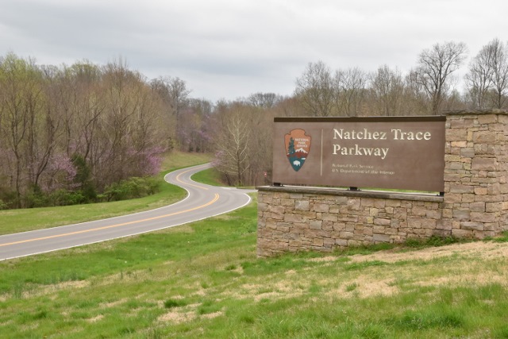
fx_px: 804
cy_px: 170
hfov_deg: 35.0
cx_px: 254
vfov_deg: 23.8
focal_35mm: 57
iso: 1000
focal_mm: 38
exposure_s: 1/125
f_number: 18
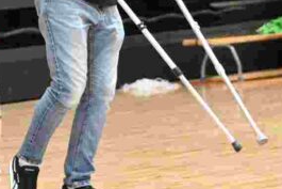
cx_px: -200
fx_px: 3863
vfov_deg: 2.8
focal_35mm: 493
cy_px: 13
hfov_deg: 4.1
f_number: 2.8
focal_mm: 85
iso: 8000
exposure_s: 1/800
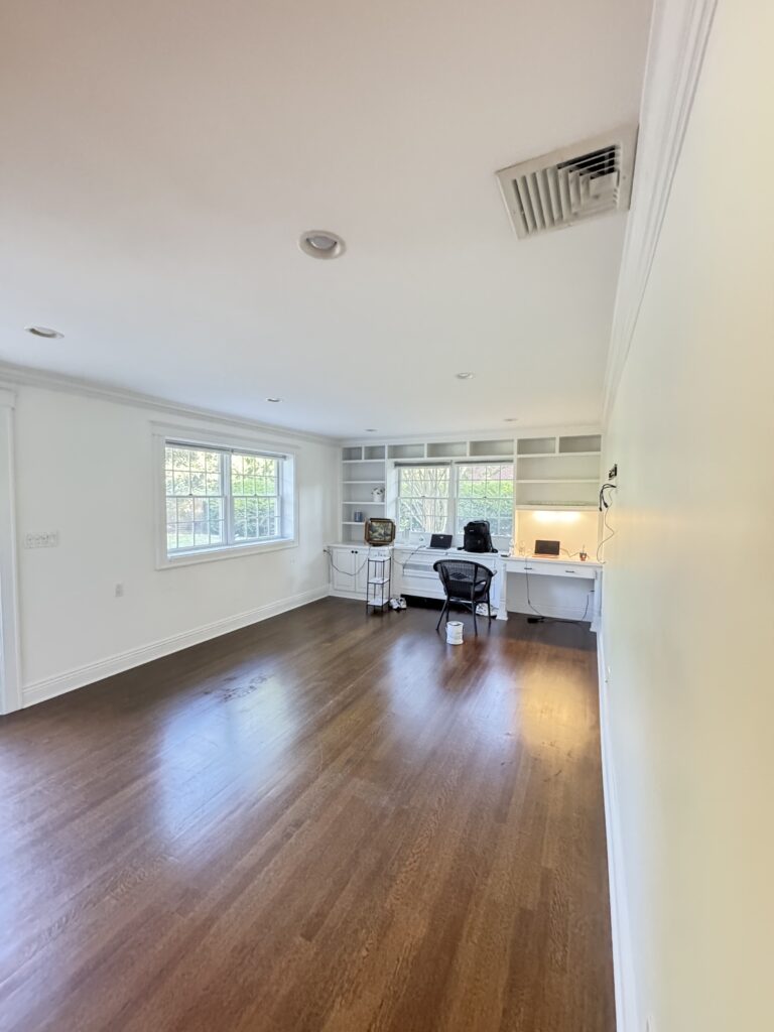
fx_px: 417
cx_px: 387
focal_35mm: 14
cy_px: 516
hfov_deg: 85.7
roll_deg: -0.9
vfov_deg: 102.1
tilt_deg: -5.8
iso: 1250
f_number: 2.2
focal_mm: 2.22
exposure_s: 1/60
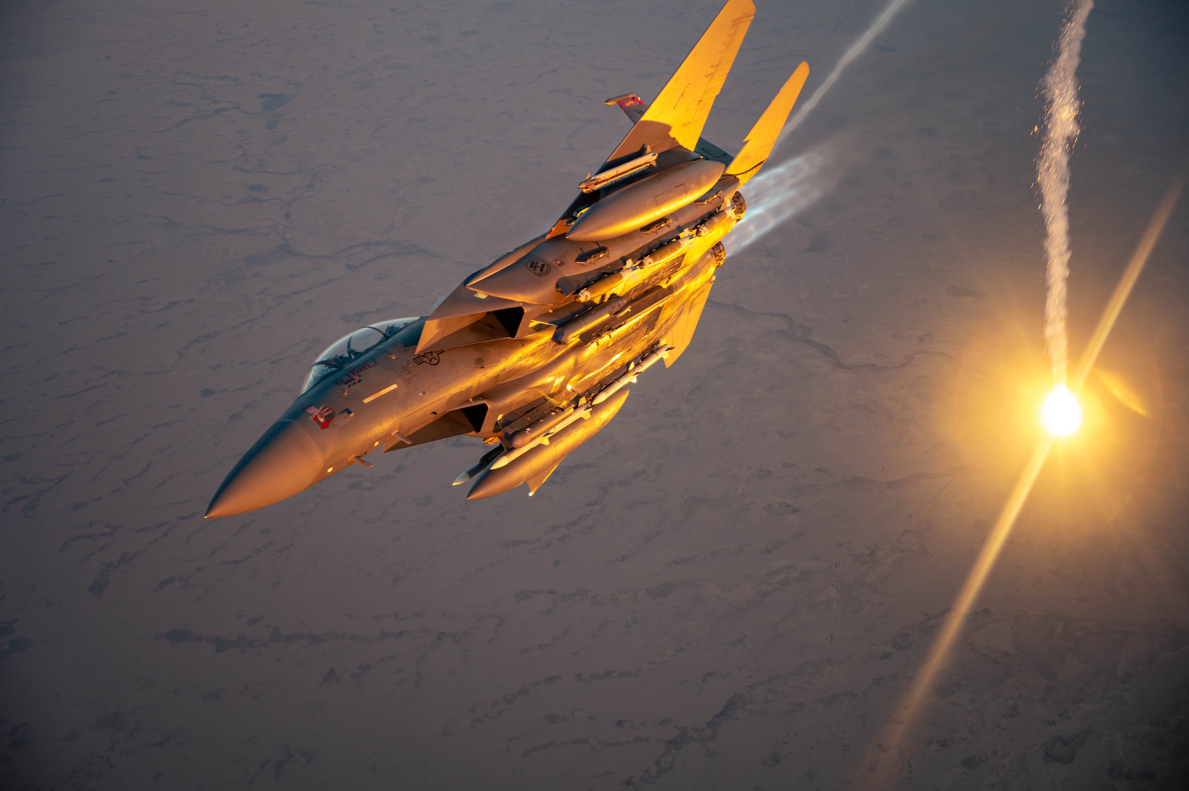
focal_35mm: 46
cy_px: 396
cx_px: 594
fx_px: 1518
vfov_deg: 29.2
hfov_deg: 42.8
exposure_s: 1/400
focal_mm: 46
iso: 500
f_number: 2.8
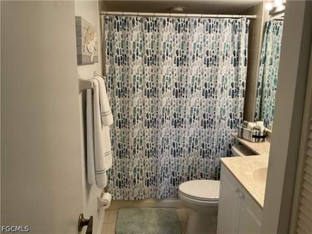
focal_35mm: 29
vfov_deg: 48.2
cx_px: 156
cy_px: 117
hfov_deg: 61.7
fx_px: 261
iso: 100
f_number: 1.8
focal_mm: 3
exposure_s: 1/60
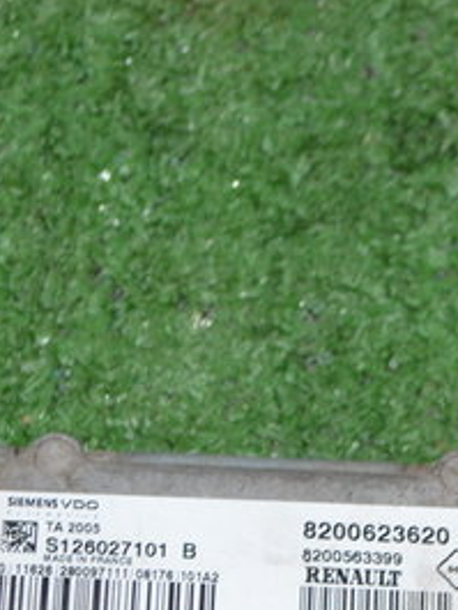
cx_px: 278
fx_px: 3138
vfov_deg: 10.9
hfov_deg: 8.3
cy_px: 741
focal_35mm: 178
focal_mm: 32
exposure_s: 1/60
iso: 1000
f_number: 4.8
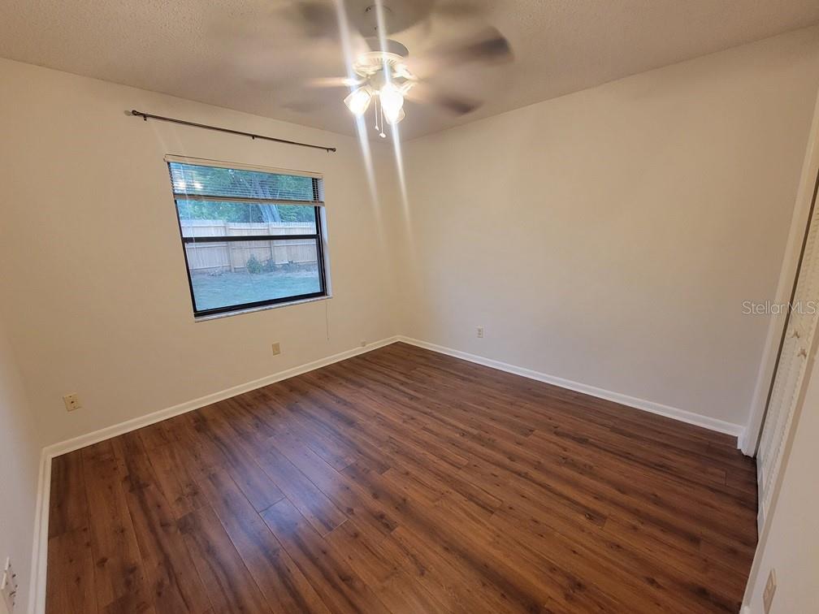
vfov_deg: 89.9
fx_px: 308
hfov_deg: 106.2
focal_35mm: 13
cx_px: 410
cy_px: 307
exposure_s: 1/60
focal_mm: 2.2
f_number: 2.2
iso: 320
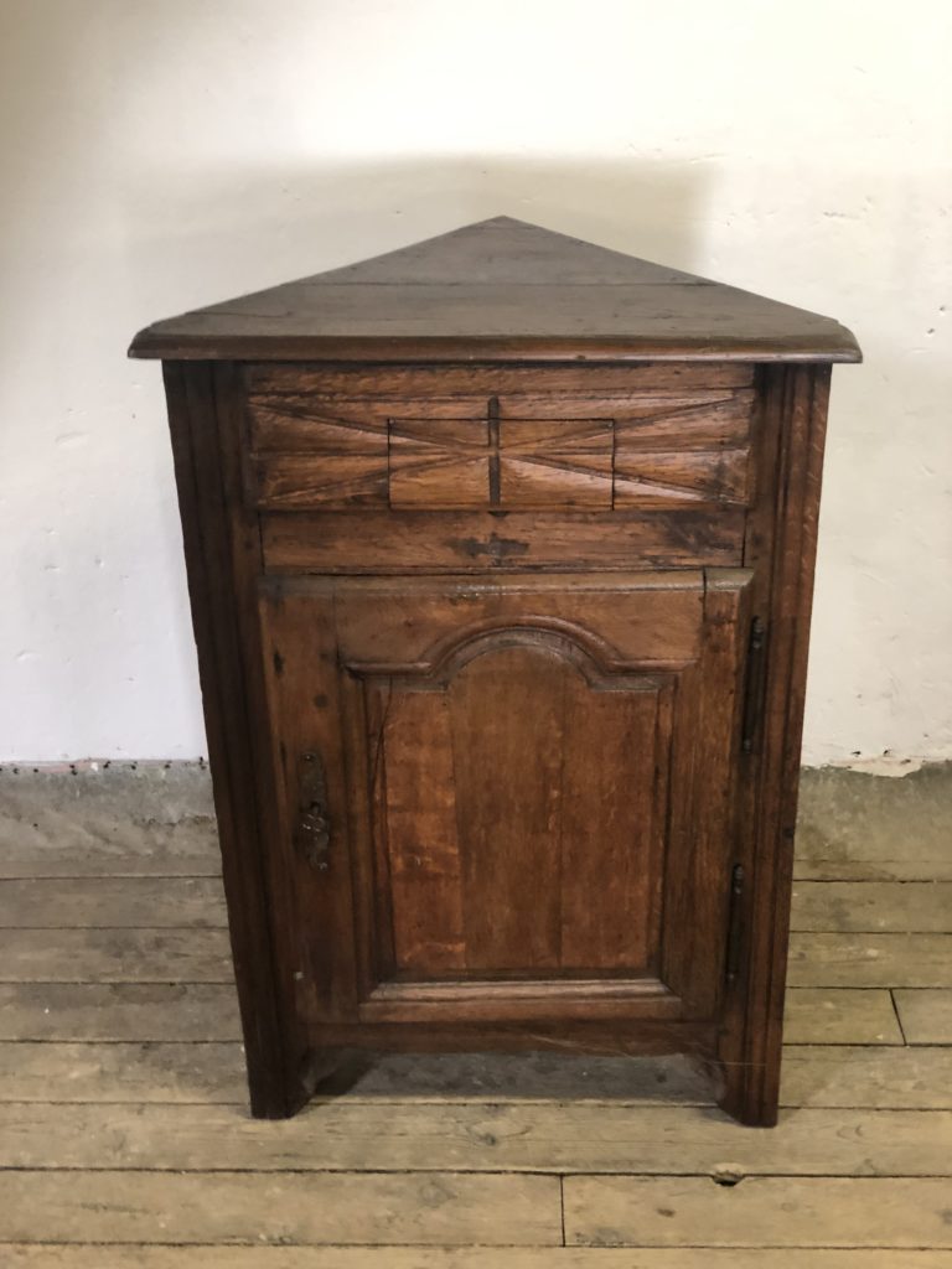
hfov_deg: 28.0
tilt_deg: -30.5
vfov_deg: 36.8
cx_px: 476
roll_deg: +0.4
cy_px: 634
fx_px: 1907
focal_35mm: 52
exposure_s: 1/25
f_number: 2.4
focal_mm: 6
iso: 125
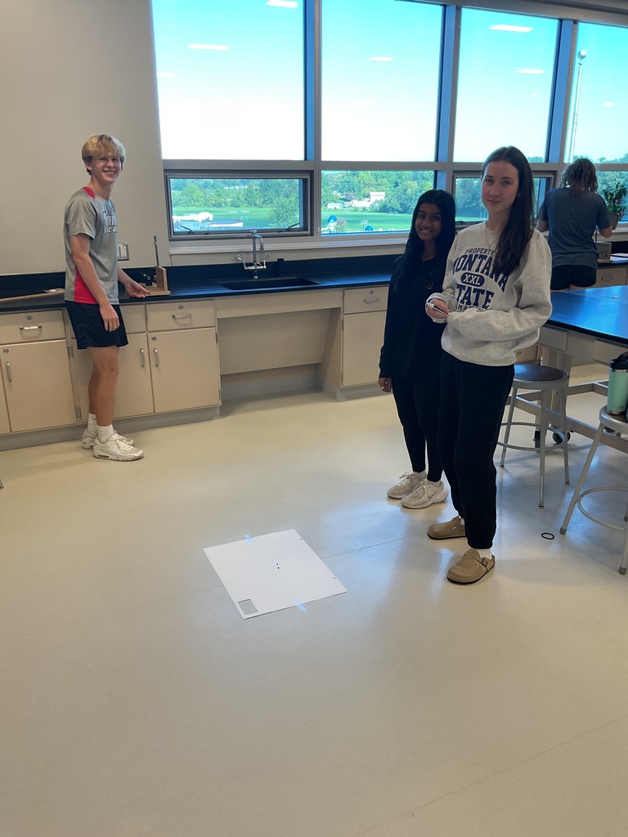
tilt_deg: -20.2
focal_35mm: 29
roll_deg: +0.6
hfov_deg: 48.2
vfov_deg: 61.7
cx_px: 314
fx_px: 701
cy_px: 418
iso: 50
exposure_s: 1/120
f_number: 1.8
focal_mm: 3
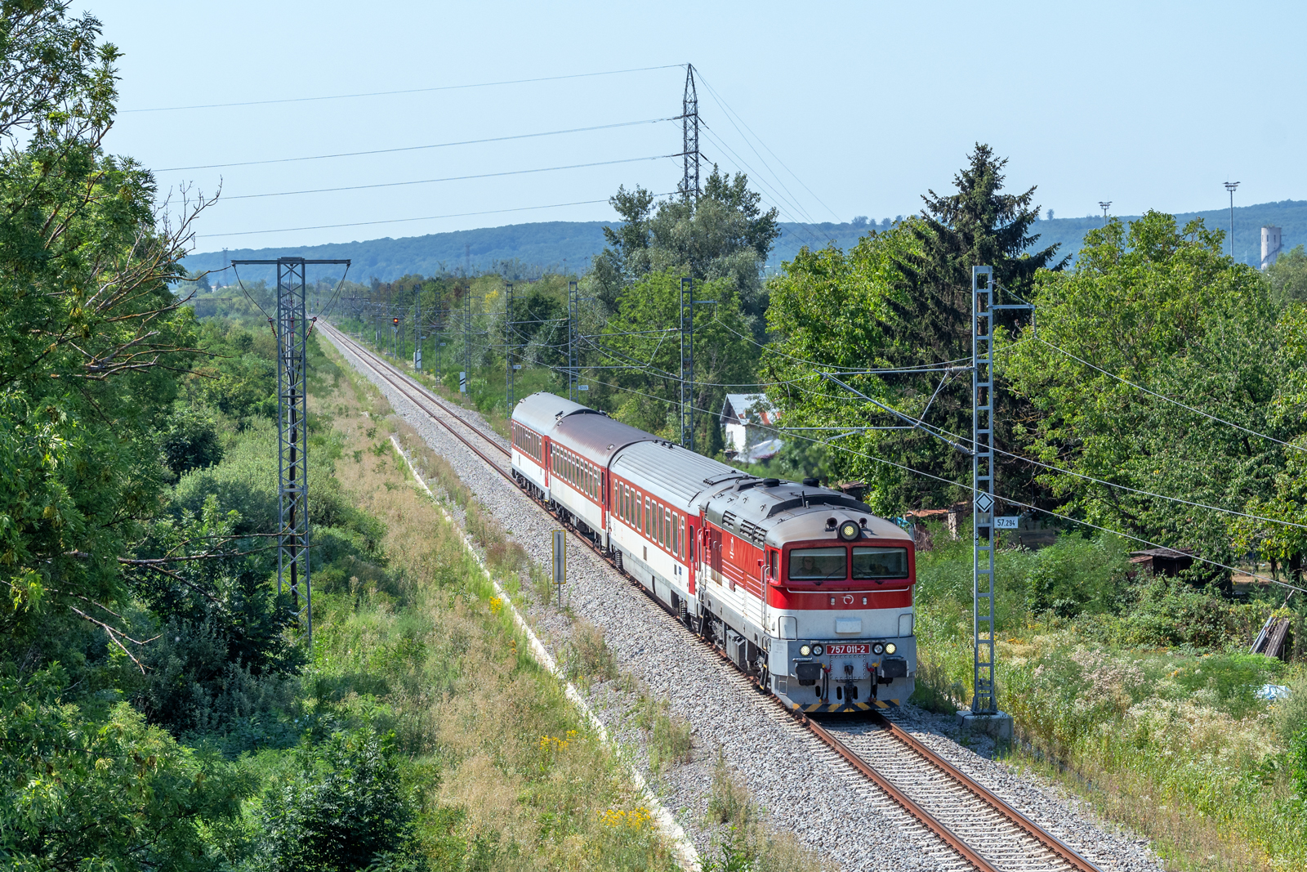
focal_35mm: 75
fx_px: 2723
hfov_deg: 27.0
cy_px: 436
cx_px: 654
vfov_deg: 18.2
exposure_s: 1/640
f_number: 9
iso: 160
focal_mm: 50
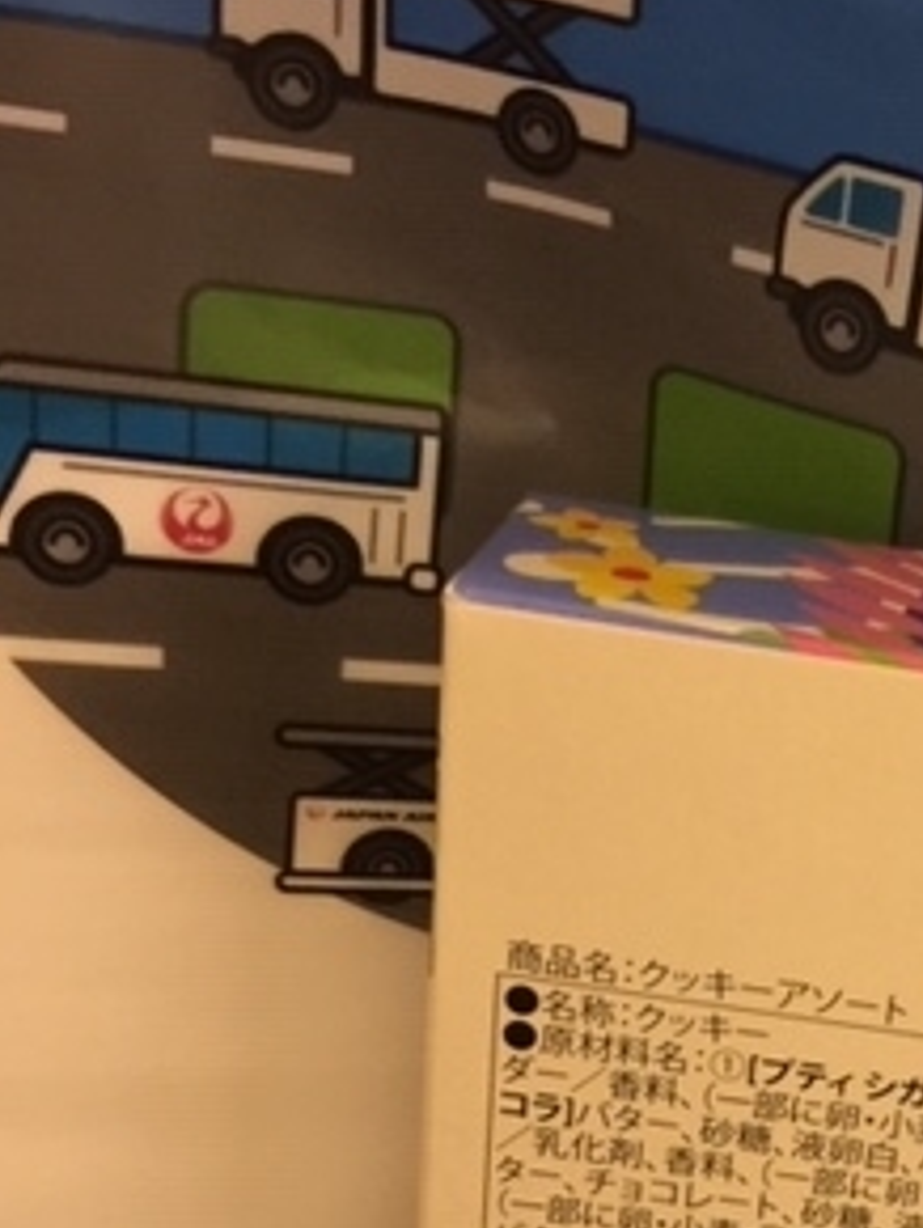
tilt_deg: -43.1
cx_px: 1012
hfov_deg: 21.8
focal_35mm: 64
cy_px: 961
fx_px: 2272
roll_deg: -7.0
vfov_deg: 29.6
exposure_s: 1/10
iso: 125
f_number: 2.2
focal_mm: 4.15
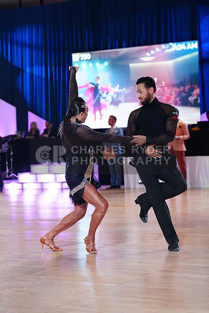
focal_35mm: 86
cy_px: 156
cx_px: 104
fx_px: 748
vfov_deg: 23.6
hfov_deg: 15.9
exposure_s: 1/400
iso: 2000
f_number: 2.8
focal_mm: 86
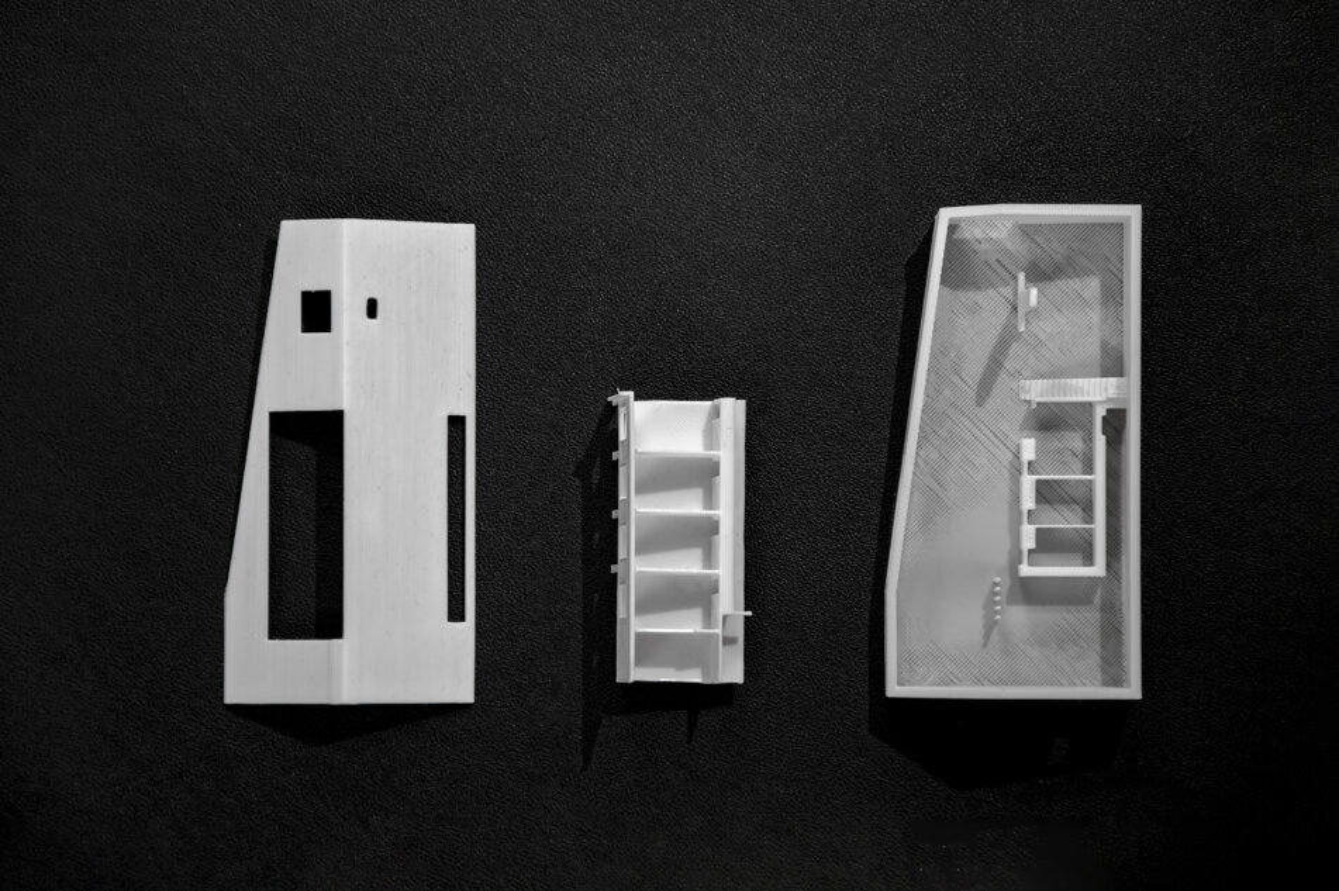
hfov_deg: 13.0
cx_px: 670
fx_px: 5855
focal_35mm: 158
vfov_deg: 8.7
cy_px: 446
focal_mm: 105
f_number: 5.6
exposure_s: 1/1.25
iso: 100
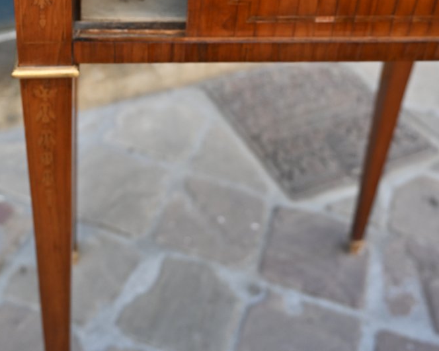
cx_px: 177
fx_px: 744
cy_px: 6
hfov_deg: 32.8
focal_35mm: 57
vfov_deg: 25.3
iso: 400
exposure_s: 1/250
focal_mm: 22.5
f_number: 4
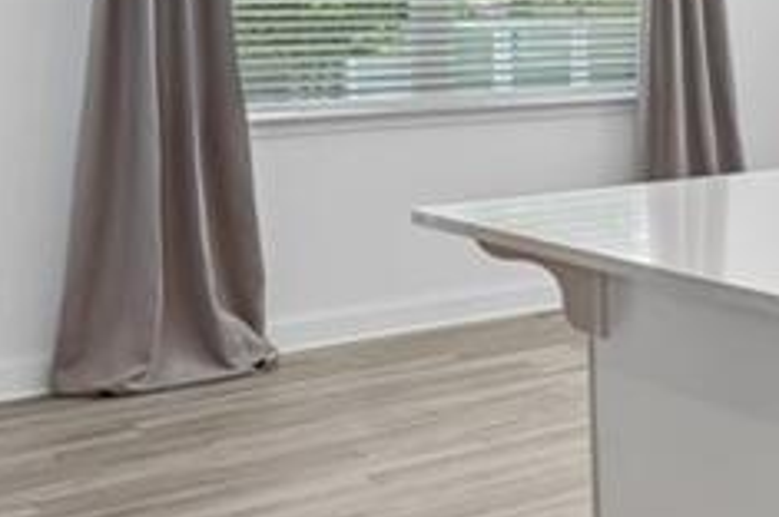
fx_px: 1375
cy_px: -35
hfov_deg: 18.1
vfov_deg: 20.4
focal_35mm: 64
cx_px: 1631
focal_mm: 14.6
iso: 320
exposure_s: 1/25
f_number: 8
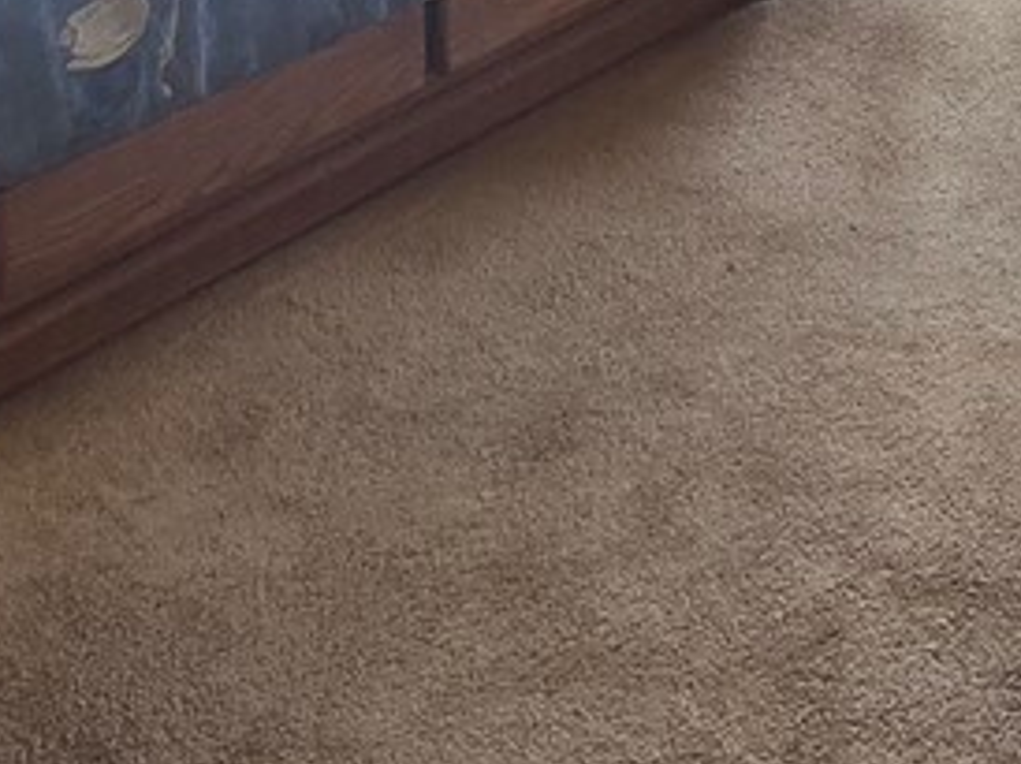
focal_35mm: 76
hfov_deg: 25.2
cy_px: -771
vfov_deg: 15.4
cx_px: 842
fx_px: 2240
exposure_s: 1/60
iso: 64
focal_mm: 2.2
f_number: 2.2
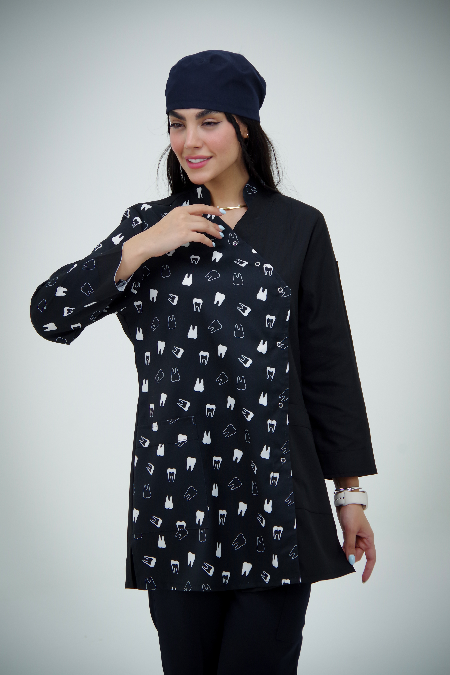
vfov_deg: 15.5
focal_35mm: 132
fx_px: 2475
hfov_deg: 10.4
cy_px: 338
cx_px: 225
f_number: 7.1
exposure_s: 1/160
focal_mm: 88
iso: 400
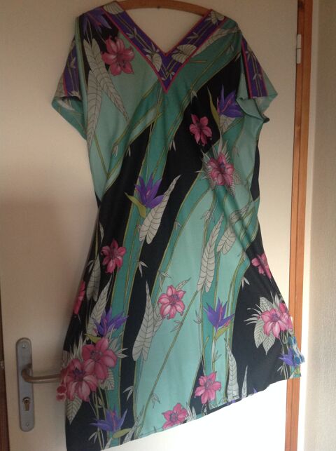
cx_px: 168
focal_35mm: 35
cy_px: 226
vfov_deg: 52.7
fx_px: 454
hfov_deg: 40.6
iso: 250
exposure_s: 1/15
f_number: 2.4
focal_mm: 4.28
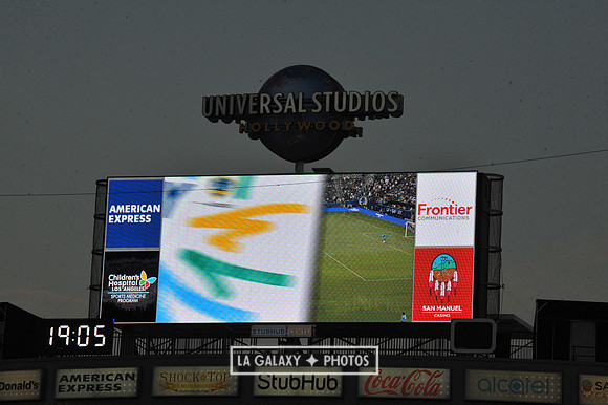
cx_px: 304
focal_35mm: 180
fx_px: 3038
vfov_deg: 7.6
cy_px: 202
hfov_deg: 11.4
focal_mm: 180
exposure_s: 1/1000
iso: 1600
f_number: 16
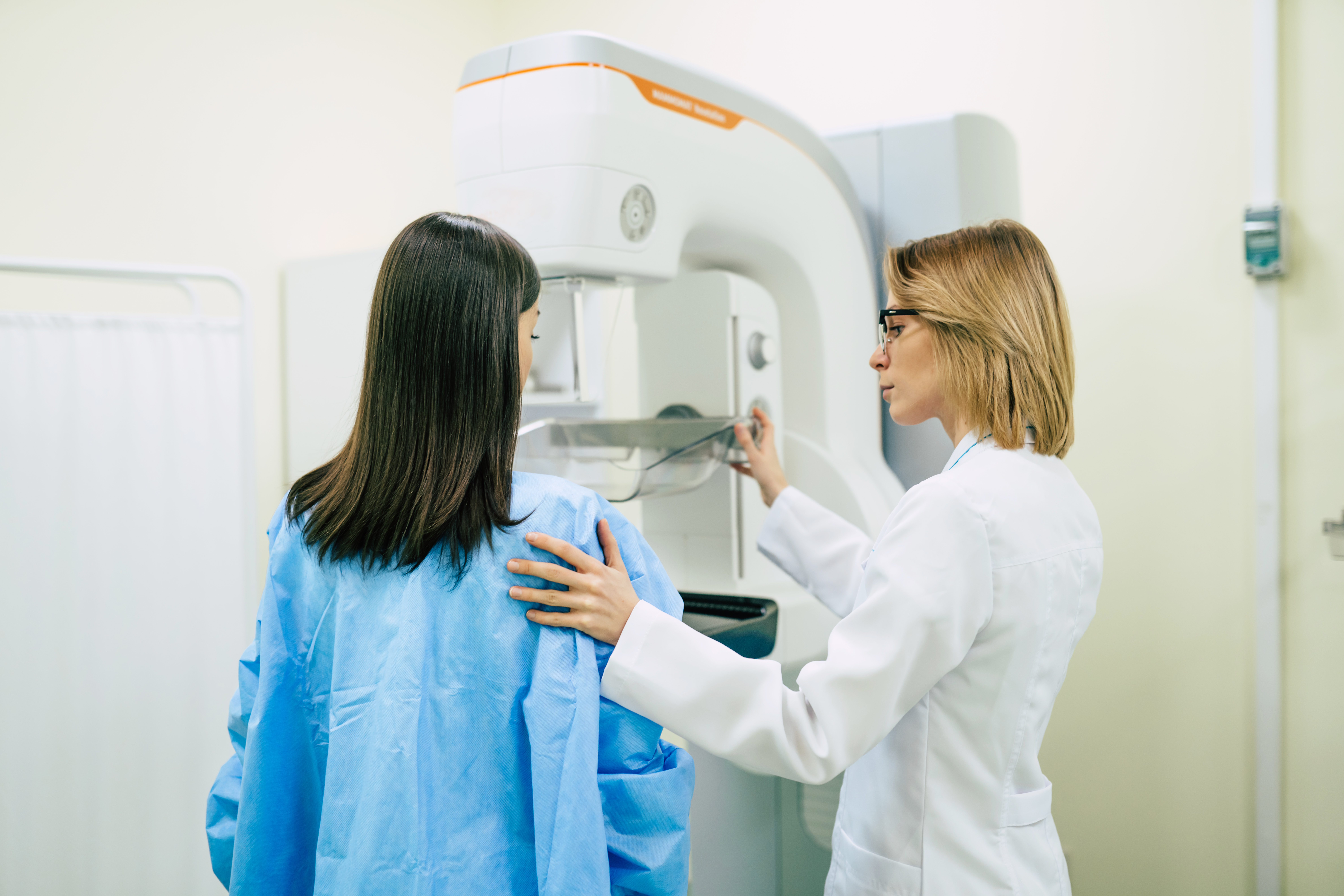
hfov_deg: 54.4
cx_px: 672
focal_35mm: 35
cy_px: 448
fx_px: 1307
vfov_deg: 37.9
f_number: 1.8
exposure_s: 1/100
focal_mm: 35
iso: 250
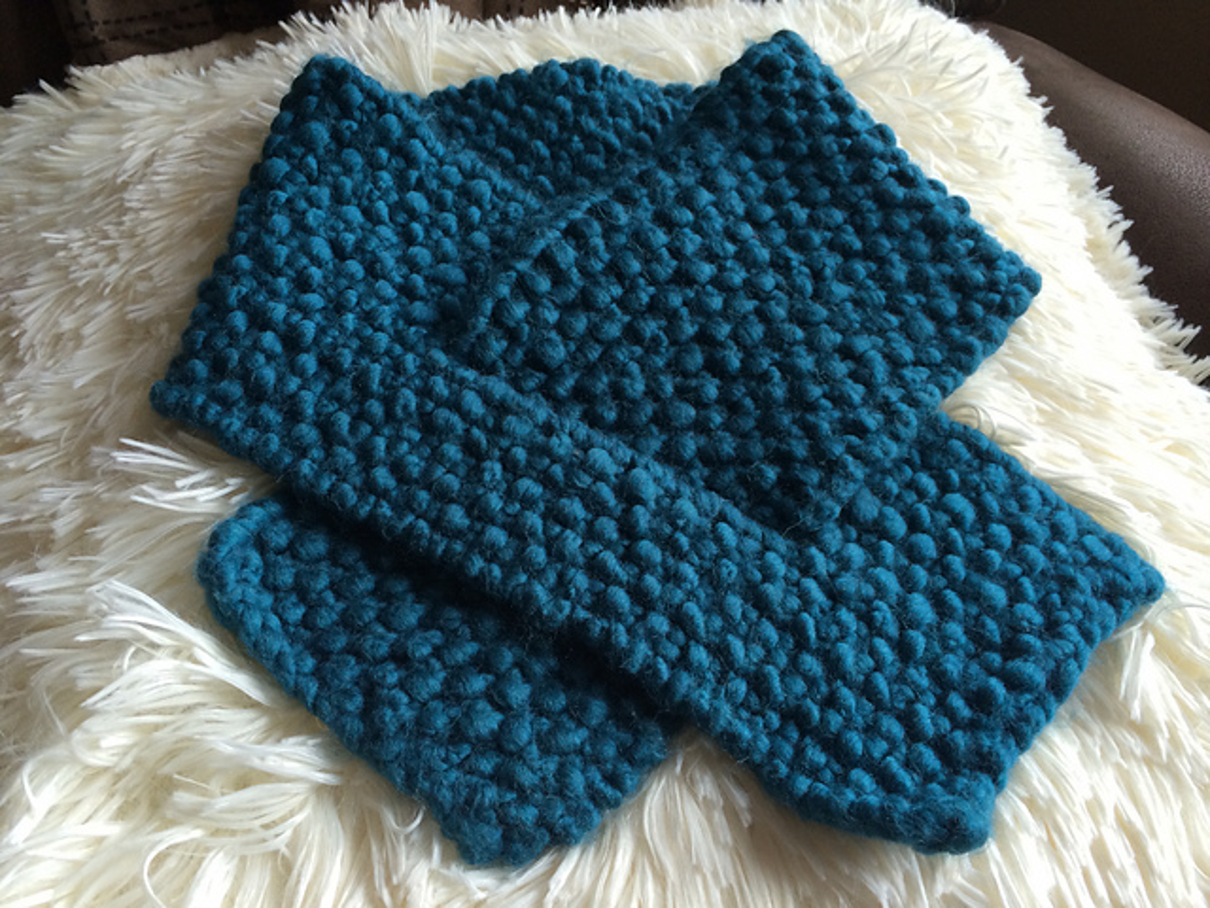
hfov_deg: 60.0
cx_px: 605
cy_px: 454
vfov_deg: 46.8
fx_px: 1049
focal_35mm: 30
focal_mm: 4.12
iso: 50
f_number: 2.2
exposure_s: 1/30
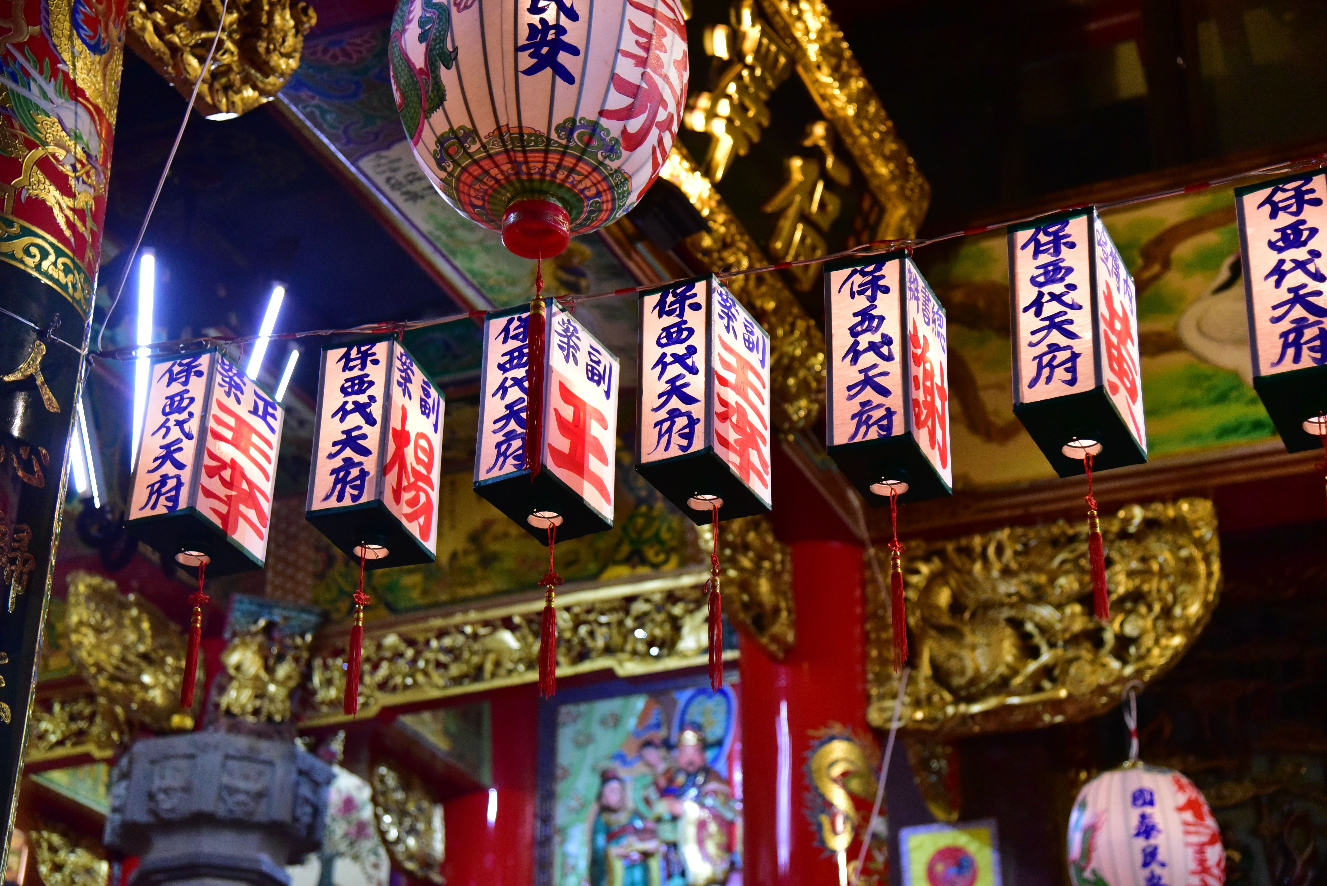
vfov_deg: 21.9
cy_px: 443
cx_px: 664
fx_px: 2286
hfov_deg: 32.4
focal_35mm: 62
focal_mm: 62
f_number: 4
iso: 8000
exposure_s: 1/320
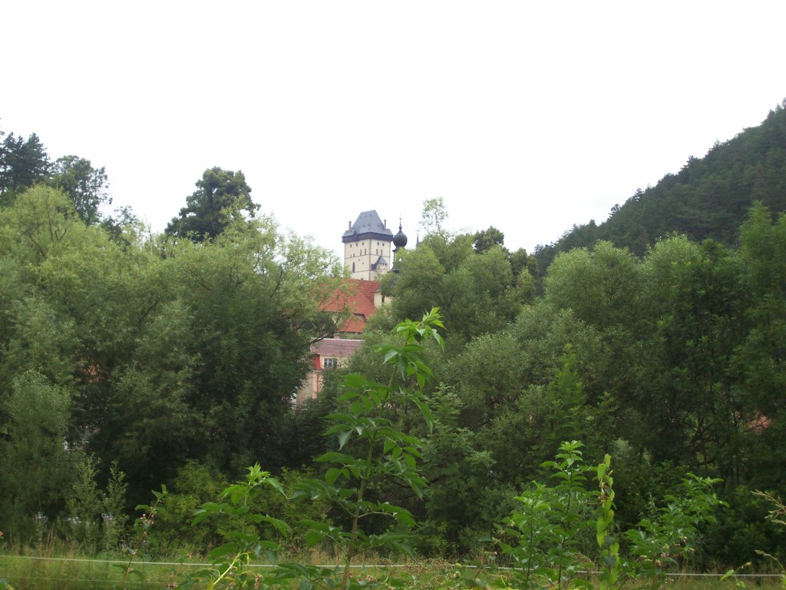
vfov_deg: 22.6
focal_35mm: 65
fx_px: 1476
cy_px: 295
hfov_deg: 29.8
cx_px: 393
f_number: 3.6
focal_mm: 10.8
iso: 80
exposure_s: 1/323
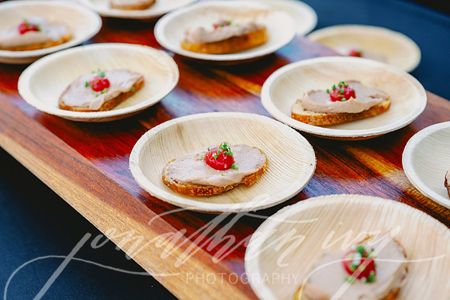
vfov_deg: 19.5
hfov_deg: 28.8
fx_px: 875
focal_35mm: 70
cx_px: 225
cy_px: 150
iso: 125
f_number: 5.6
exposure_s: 1/125
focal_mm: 70
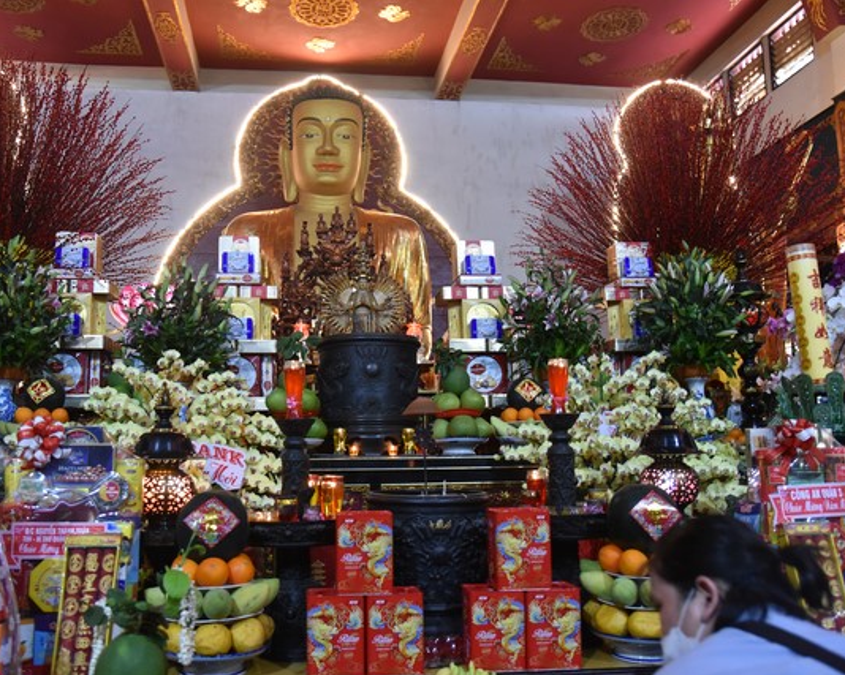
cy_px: 341
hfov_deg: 55.6
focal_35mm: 32
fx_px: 800
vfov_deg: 45.8
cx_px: 383
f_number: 4
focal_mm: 28
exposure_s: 1/60
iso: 3600
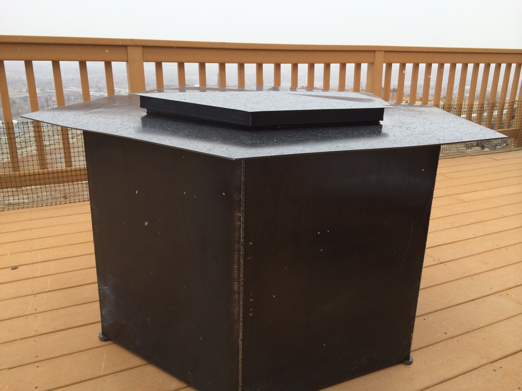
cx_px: 261
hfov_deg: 60.0
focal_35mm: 30
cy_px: 196
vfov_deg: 46.8
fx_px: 452
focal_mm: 4.12
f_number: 2.2
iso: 32
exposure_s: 1/513
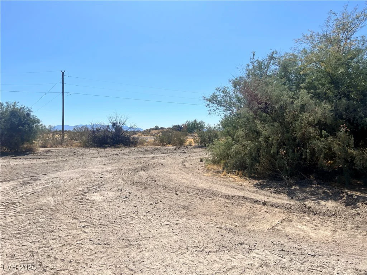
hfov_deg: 67.3
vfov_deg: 53.1
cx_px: 184
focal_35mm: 26
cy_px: 138
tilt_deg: -1.8
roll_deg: +0.5
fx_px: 276
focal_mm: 5.7
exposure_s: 1/7463
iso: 50
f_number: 1.5
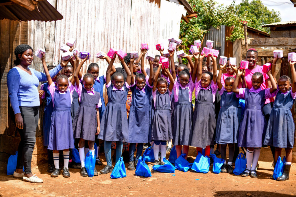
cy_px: 98
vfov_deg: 27.0
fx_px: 411
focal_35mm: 50
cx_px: 148
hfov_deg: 39.6
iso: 100
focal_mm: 50
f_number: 2.8
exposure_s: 1/800
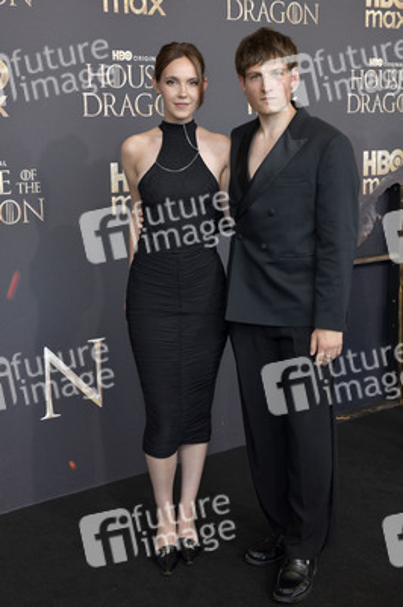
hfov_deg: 28.0
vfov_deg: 41.1
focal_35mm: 48
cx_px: 202
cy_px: 304
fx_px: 807
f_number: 6.3
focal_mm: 48
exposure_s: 1/250
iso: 400
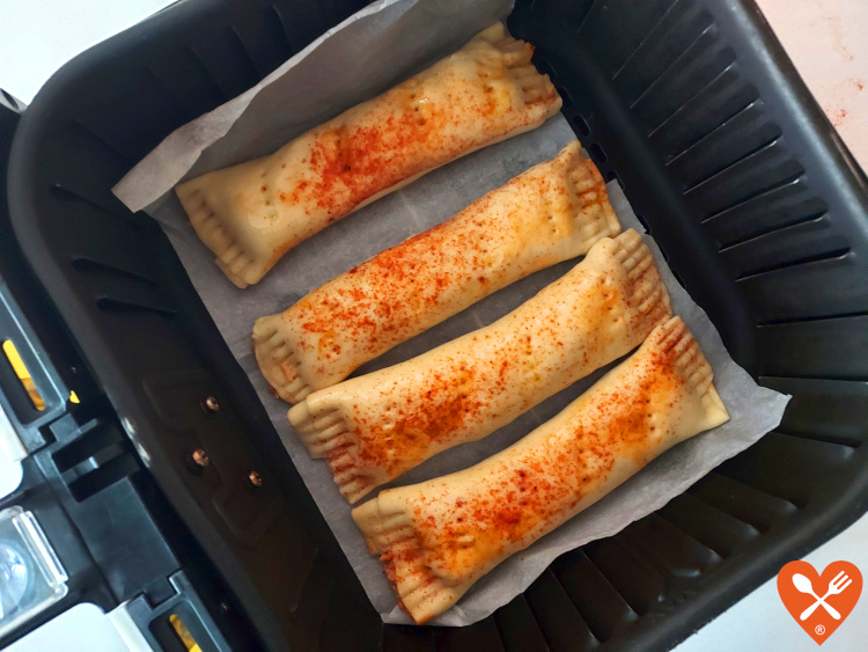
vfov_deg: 56.8
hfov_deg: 71.6
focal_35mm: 24
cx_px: 434
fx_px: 602
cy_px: 326
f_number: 1.8
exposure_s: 1/33
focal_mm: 4.6
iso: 500
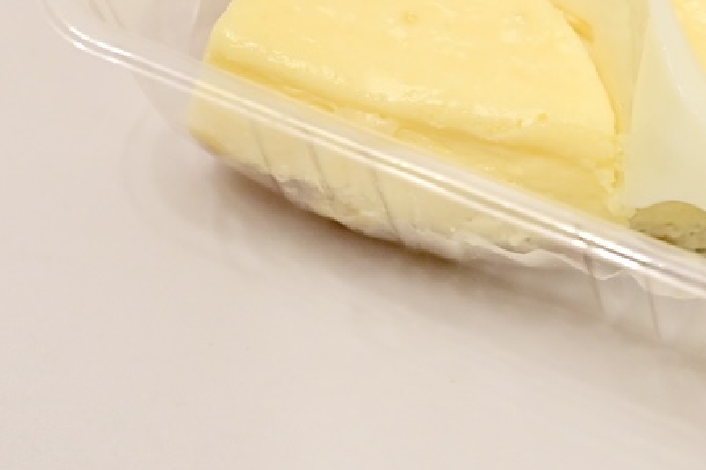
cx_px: 646
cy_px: -19
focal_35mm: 137
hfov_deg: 14.8
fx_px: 2687
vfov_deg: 9.9
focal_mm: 60
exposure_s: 1/160
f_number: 10
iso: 6400
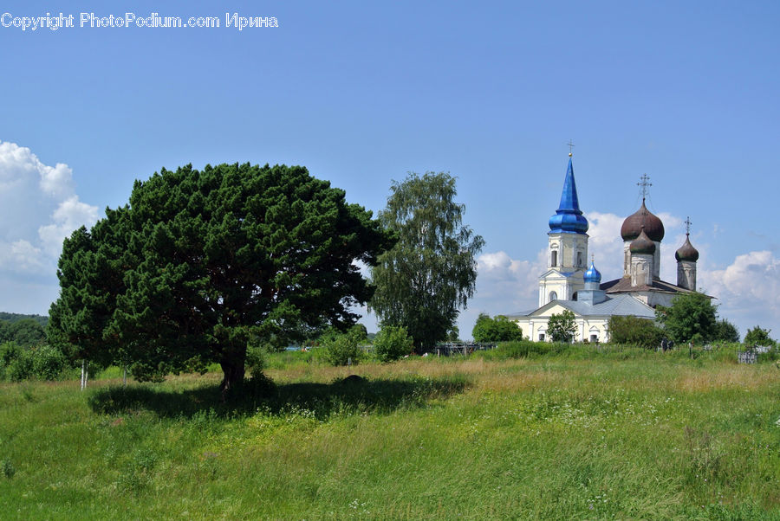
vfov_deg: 28.7
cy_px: 260
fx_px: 1019
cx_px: 390
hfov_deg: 41.9
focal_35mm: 47
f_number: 5
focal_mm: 17.5
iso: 100
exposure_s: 1/800
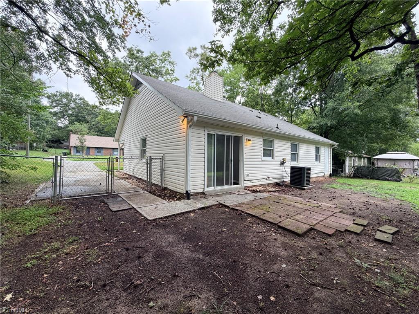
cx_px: 210
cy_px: 157
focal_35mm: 14
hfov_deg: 102.1
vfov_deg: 85.7
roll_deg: -0.5
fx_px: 169
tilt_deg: +0.9
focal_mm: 2.22
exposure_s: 1/128
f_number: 2.2
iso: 50
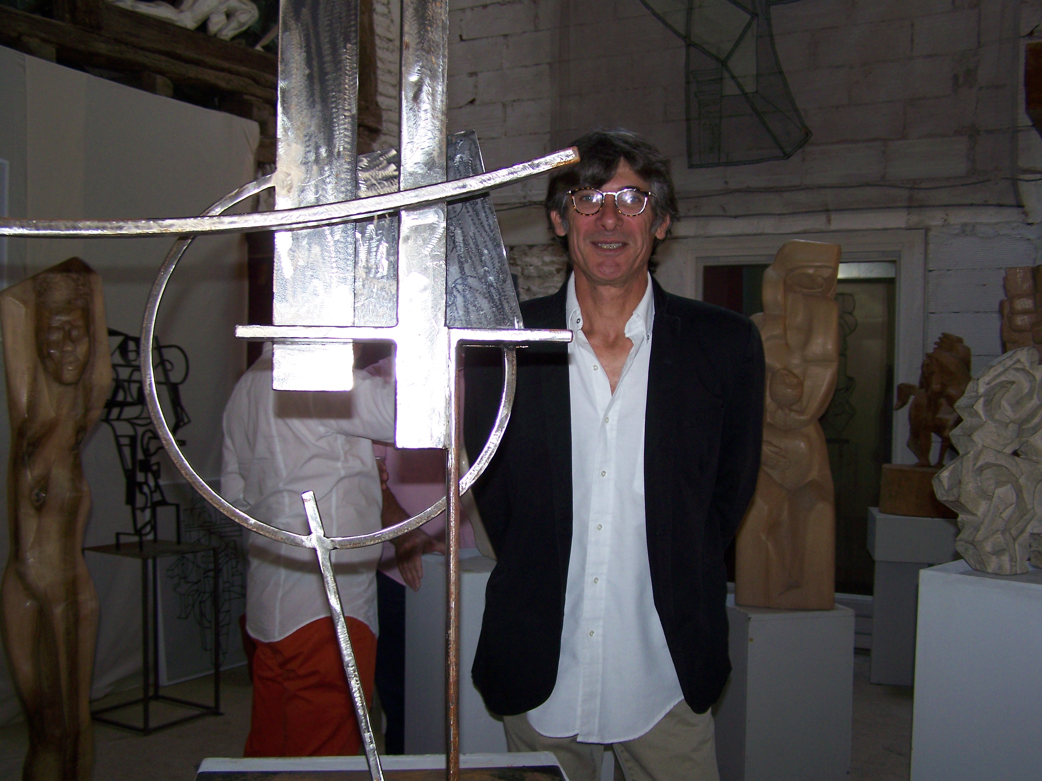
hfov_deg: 49.0
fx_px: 1144
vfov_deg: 37.7
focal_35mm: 38
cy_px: 390
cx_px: 521
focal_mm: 6.3
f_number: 2.8
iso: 80
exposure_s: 1/60
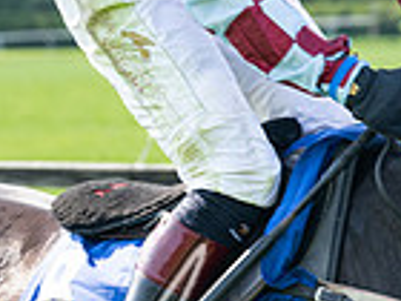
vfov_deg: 2.7
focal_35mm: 546
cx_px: 317
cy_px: 65
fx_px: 6325
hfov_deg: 3.6
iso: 200
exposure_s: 1/640
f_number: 5
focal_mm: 102
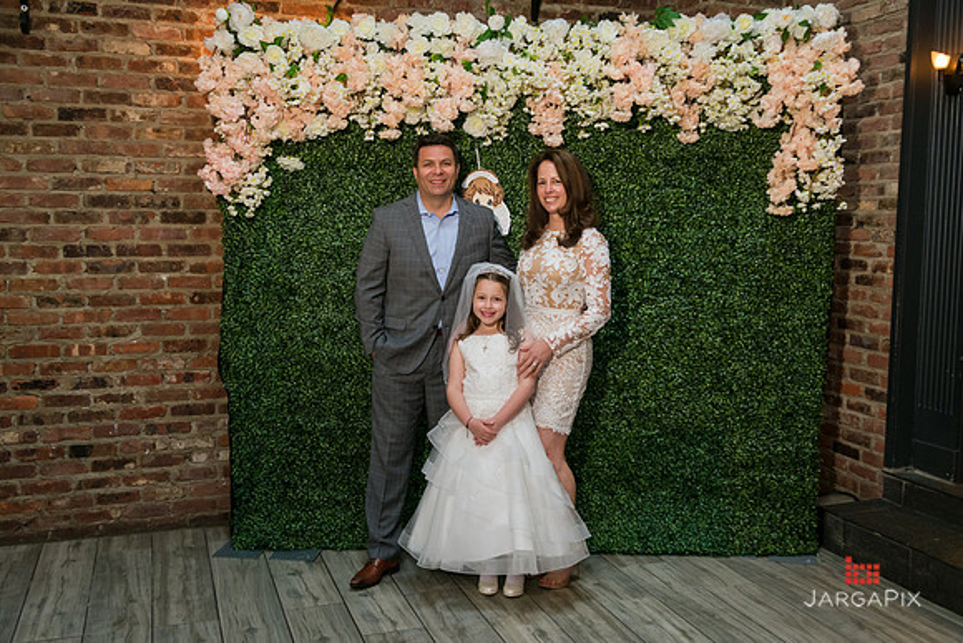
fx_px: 1017
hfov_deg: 50.7
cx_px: 482
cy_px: 322
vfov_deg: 35.1
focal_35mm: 38
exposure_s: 1/125
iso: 1600
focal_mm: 38
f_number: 5.6
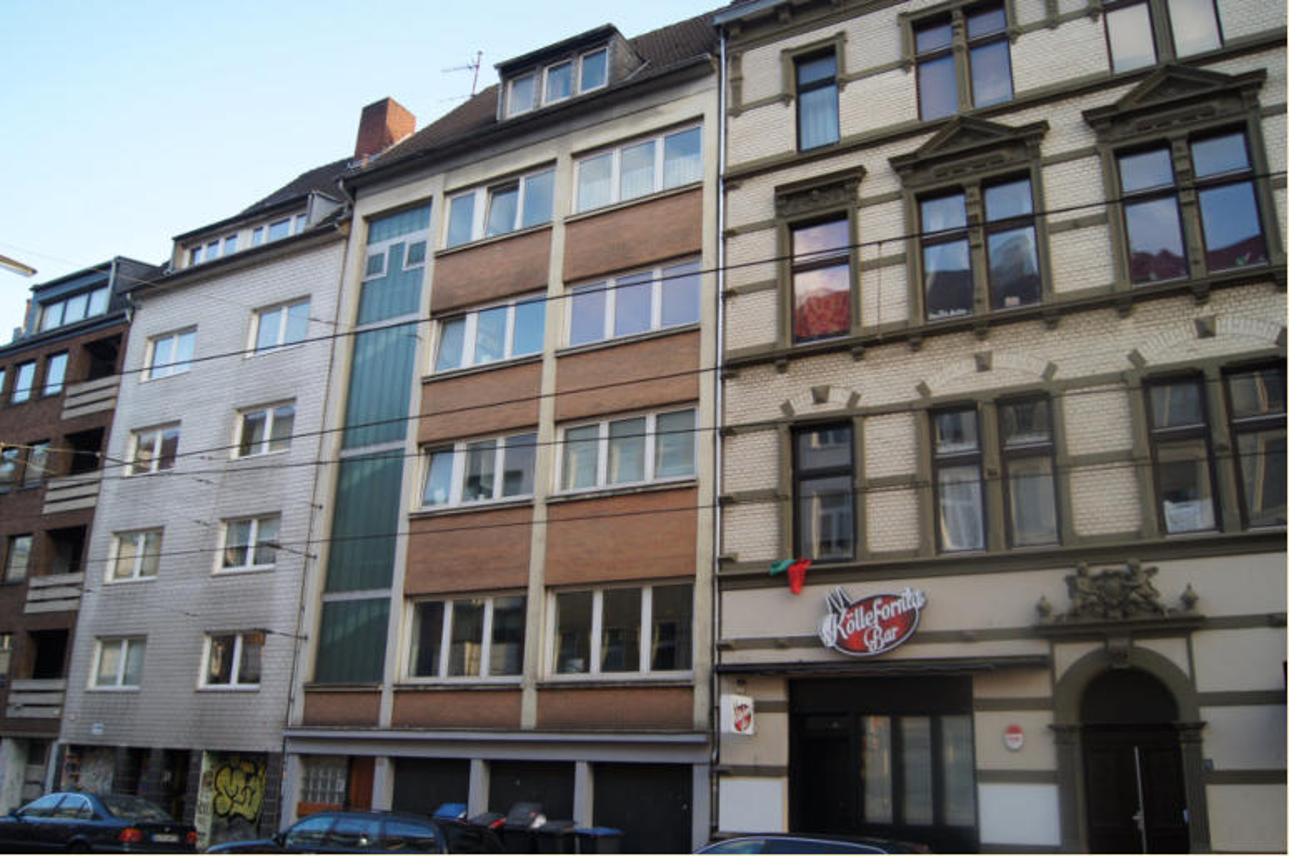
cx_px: 644
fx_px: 1073
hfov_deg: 62.0
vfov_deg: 43.5
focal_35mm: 30
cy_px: 428
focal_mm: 20
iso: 125
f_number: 4
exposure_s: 1/160
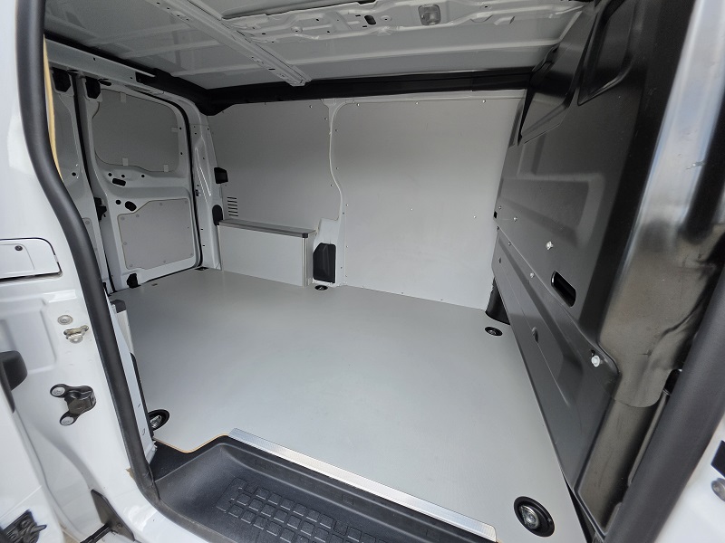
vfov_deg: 89.9
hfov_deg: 106.2
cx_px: 362
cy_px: 272
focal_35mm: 13
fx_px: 272
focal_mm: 2.2
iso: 50
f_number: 1.9
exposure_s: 1/359
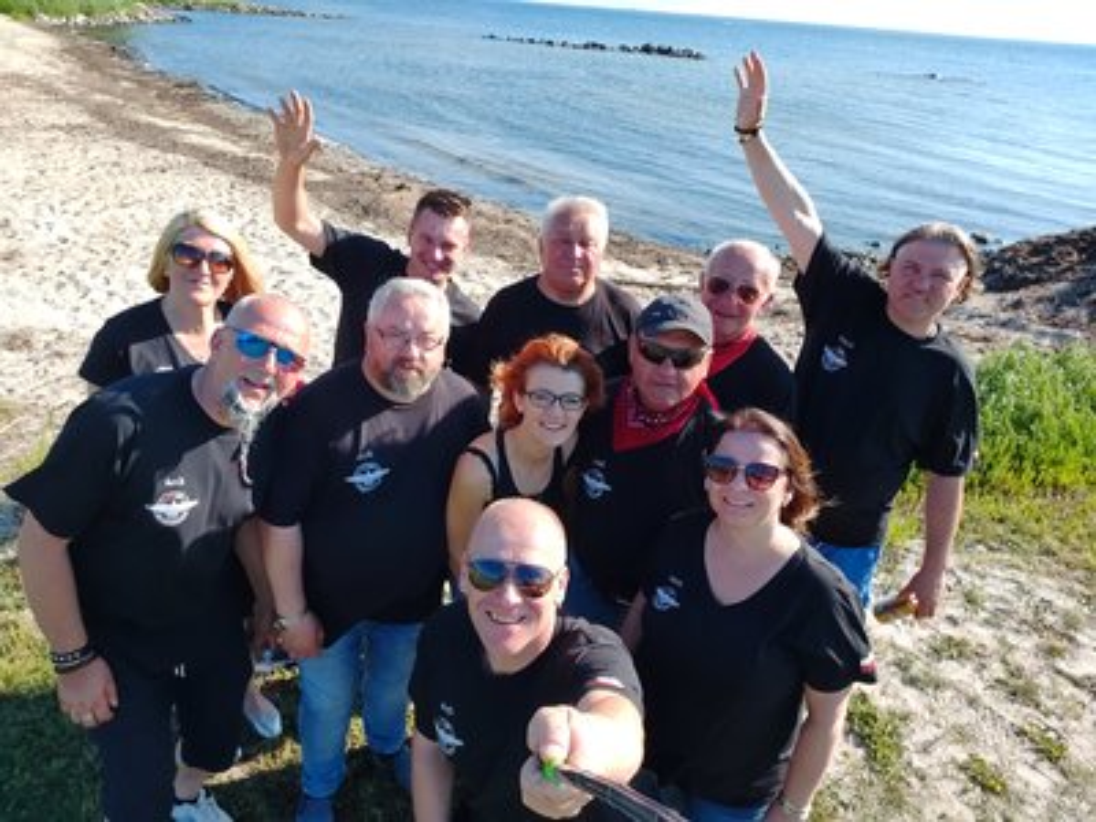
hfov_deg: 67.3
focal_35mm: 26
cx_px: 548
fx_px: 823
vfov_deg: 53.1
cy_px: 411
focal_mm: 3.75
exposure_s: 1/583
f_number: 2
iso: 64
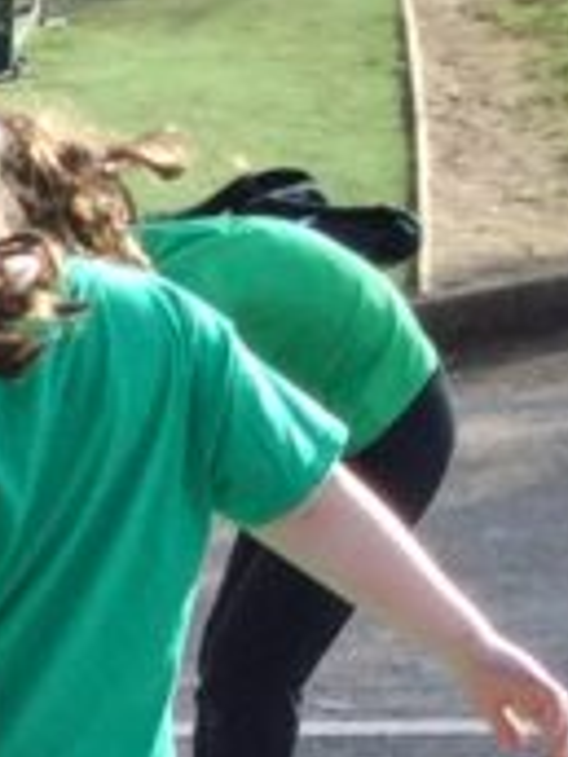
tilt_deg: -21.1
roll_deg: +3.8
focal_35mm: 226
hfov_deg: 5.9
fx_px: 4944
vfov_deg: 8.5
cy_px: 1327
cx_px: -1378
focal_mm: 3.3
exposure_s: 1/454
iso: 32
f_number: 2.4
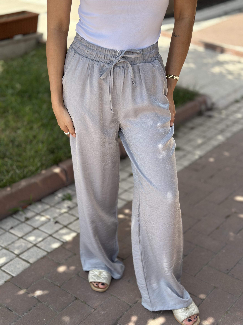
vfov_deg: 39.7
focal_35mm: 48
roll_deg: -1.2
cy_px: 162
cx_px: 122
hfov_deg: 30.3
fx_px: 449
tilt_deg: -30.1
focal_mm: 6.86
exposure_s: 1/2160
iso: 80
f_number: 1.78
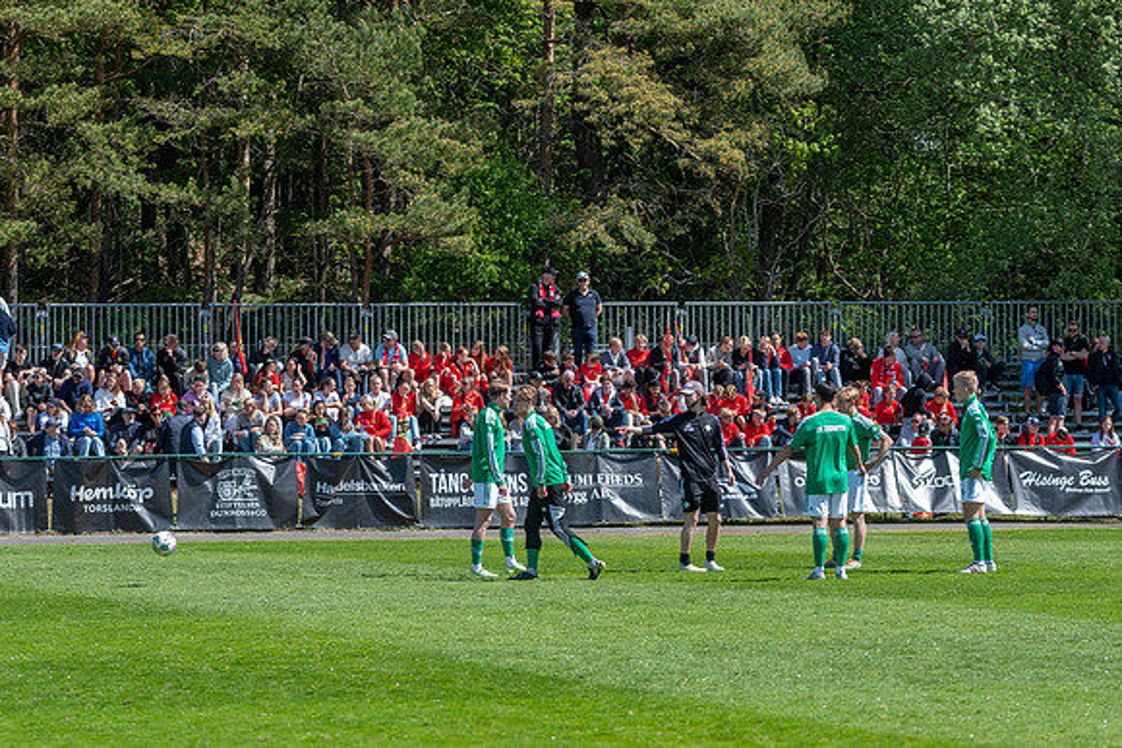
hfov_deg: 11.8
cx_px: 561
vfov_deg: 7.9
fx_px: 5426
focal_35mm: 174
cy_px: 374
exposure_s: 1/1600
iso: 280
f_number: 4
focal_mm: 112
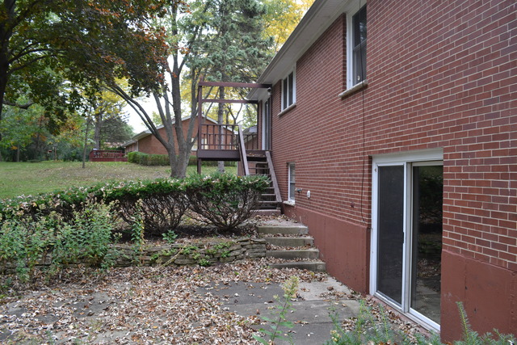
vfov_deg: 48.0
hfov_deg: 67.4
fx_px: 388
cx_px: 258
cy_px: 172
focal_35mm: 27
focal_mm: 18
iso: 400
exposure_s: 1/125
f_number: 5.6
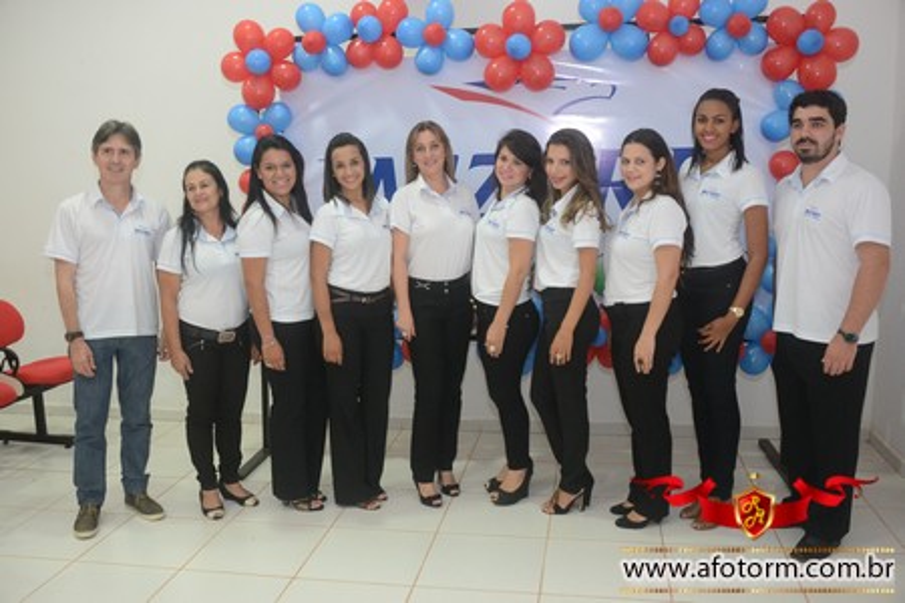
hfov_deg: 57.2
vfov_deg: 40.0
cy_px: 302
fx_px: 830
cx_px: 452
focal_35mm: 33
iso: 1600
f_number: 3.8
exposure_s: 1/125
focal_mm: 22
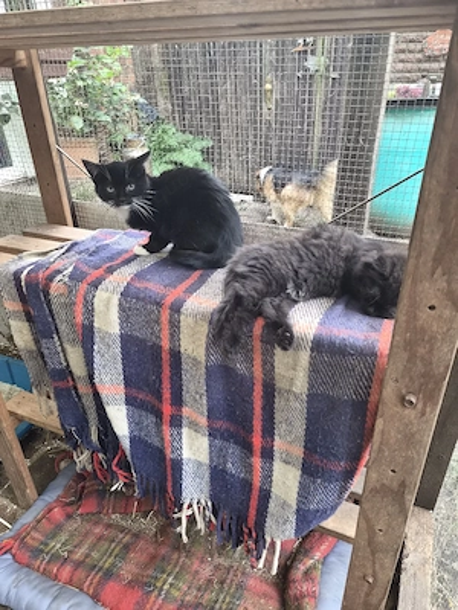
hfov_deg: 58.9
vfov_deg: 73.9
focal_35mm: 23
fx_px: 406
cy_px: 305
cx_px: 229
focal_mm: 5.4
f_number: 1.8
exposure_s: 1/100
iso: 320
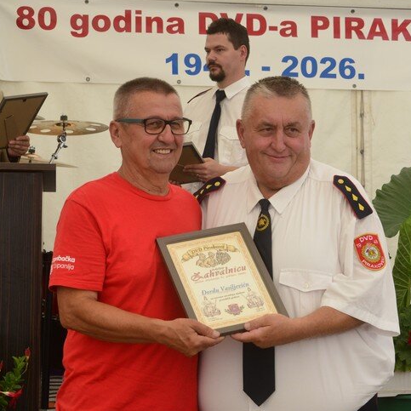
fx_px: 1290
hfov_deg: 18.1
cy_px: 208
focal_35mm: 96
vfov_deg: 18.1
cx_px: 248
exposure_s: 1/500
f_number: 11
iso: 2000
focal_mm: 65
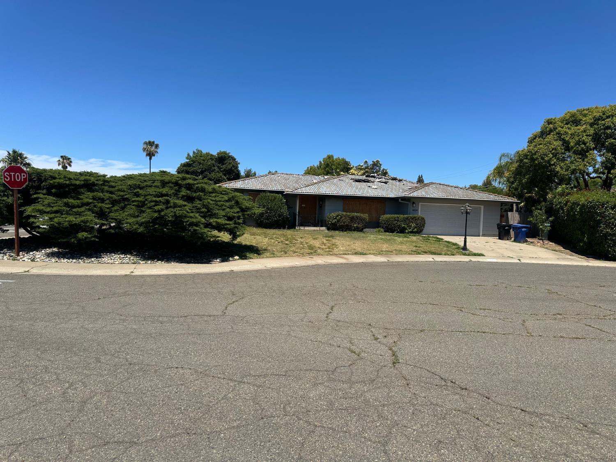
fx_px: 427
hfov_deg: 71.6
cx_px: 308
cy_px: 231
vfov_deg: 56.8
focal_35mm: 24
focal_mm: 6.86
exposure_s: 1/5525
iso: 80
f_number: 1.78
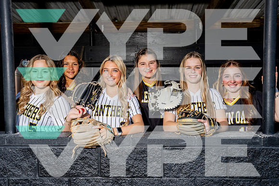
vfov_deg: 36.9
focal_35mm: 36
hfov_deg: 53.1
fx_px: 279
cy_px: 93
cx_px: 140
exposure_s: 1/250
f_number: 8
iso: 100
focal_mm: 36
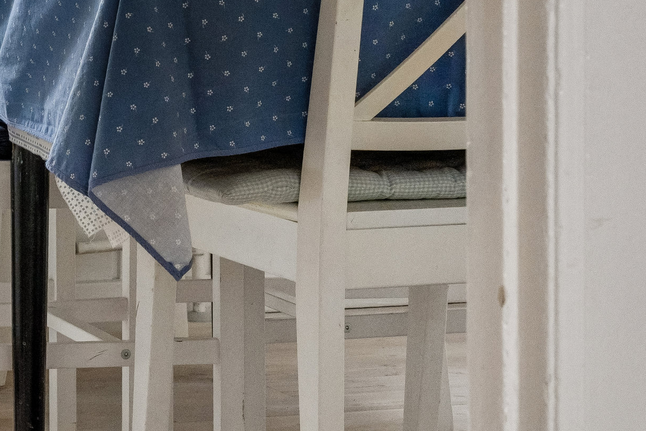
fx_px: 2907
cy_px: -58
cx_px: 25
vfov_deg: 8.4
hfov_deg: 12.6
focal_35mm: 162
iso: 800
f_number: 8
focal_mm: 44
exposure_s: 1/30
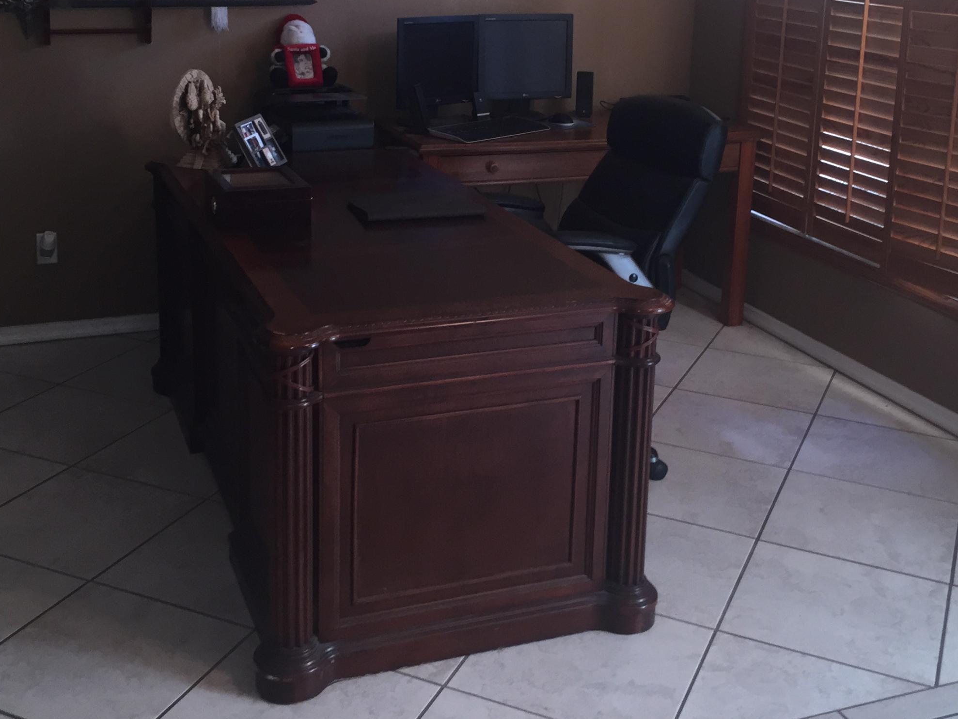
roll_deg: -1.3
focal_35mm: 44
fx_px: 1218
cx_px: 467
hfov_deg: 42.9
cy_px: 183
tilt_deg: -12.4
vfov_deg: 32.3
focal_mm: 4.15
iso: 100
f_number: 2.2
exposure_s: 1/30
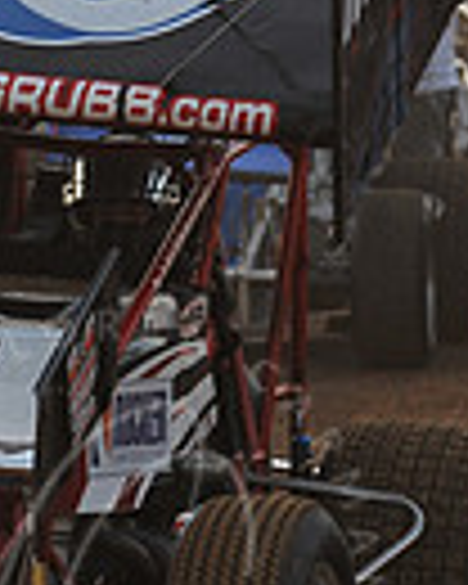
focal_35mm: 564
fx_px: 9765
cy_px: 166
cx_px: 108
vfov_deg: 3.4
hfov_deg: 2.7
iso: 500
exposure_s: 1/250
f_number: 6.3
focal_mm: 135
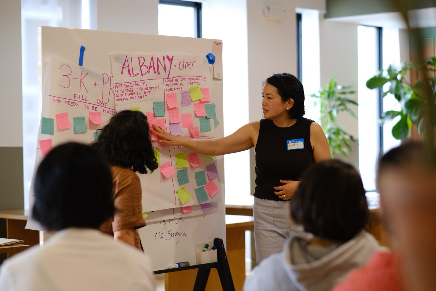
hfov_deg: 24.2
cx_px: 218
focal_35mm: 84
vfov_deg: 16.3
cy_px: 146
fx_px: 1017
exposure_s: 1/125
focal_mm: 56
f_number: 1.8
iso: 1250
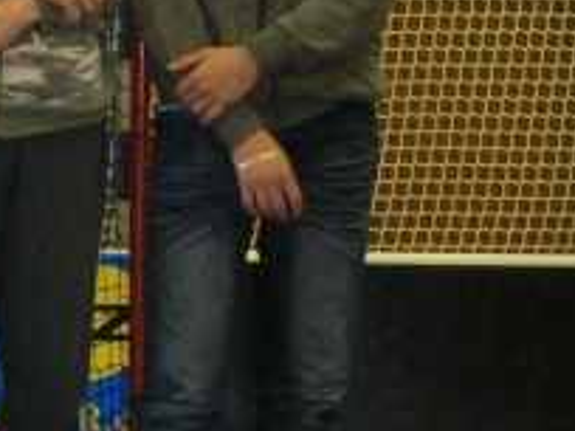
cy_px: 197
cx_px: -443
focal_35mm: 235
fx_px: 3904
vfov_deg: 6.3
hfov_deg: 8.1
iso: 500
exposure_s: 1/50
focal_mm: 10.7
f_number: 3.9
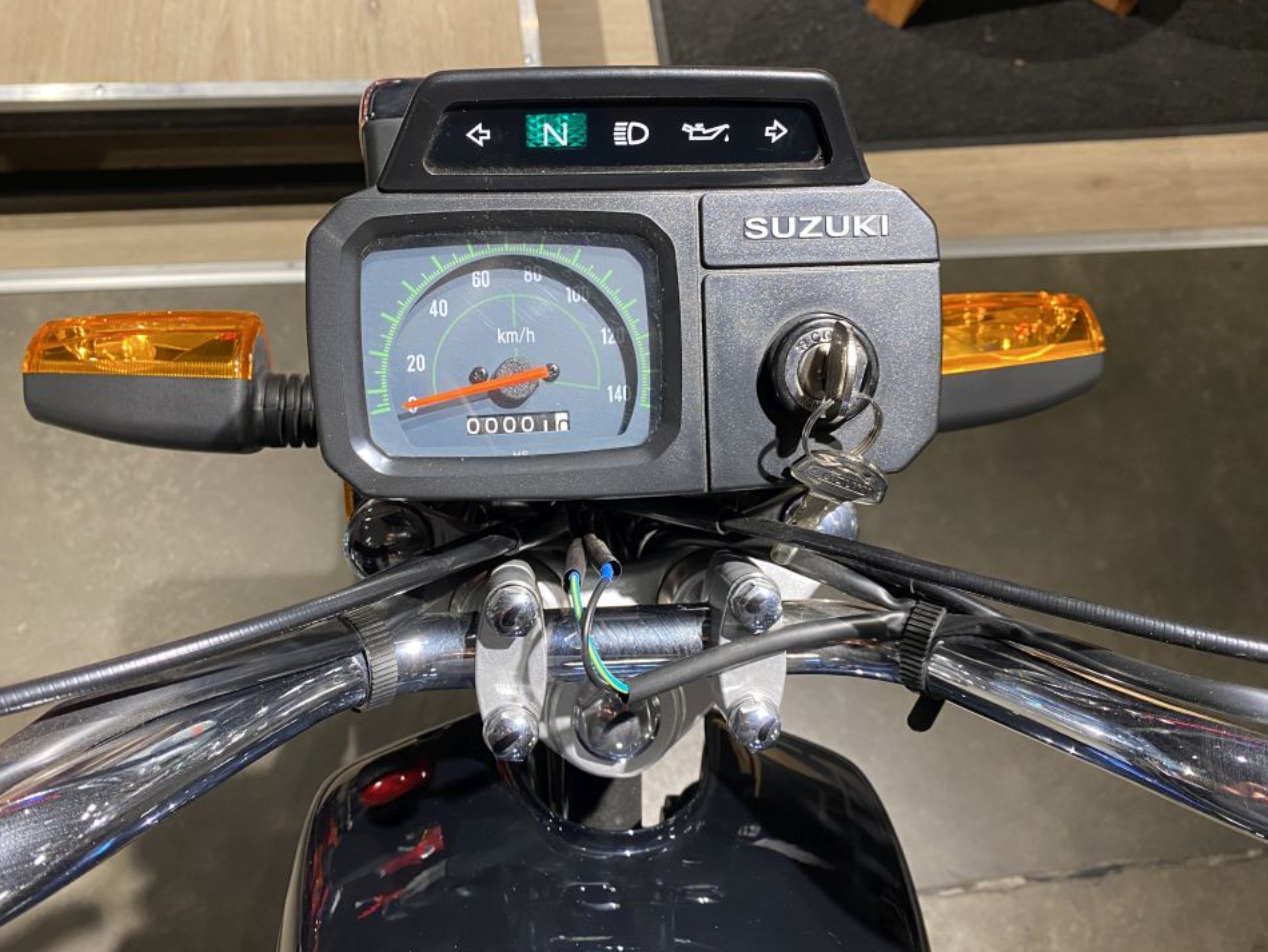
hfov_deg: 61.6
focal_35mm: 29
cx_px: 637
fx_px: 1063
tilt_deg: -67.4
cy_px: 452
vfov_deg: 48.2
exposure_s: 1/50
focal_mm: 4.25
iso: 100
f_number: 1.8
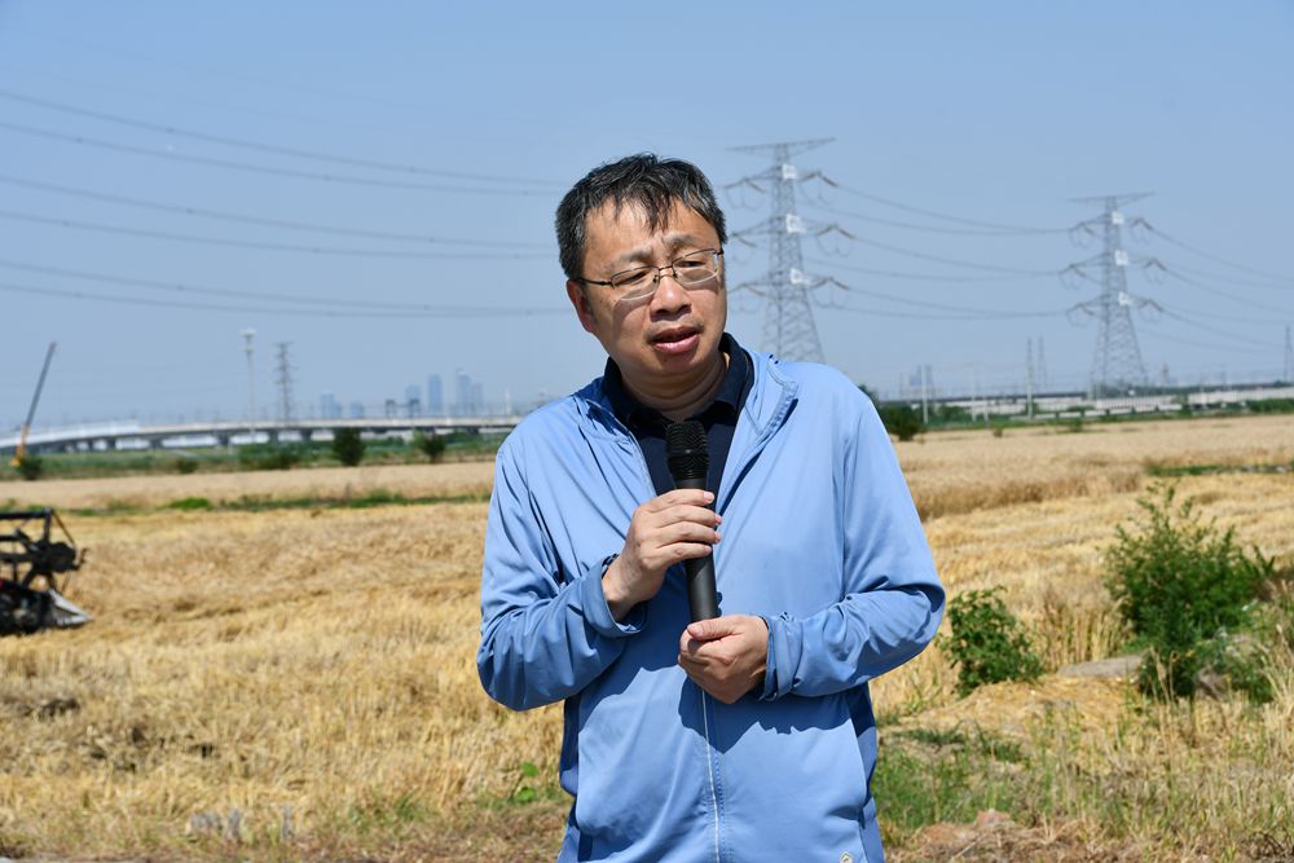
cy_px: 432
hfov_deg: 24.8
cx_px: 647
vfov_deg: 16.7
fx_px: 2948
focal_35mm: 82
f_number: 9
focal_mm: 55
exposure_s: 1/320
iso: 100
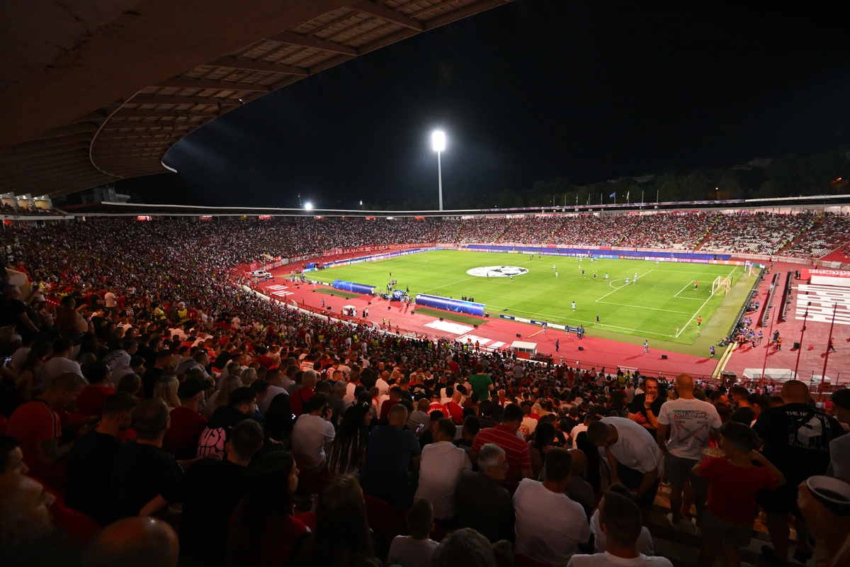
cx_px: 425
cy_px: 284
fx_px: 378
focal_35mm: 16
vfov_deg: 73.7
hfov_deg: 96.7
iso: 5000
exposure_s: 1/640
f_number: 4
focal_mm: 16
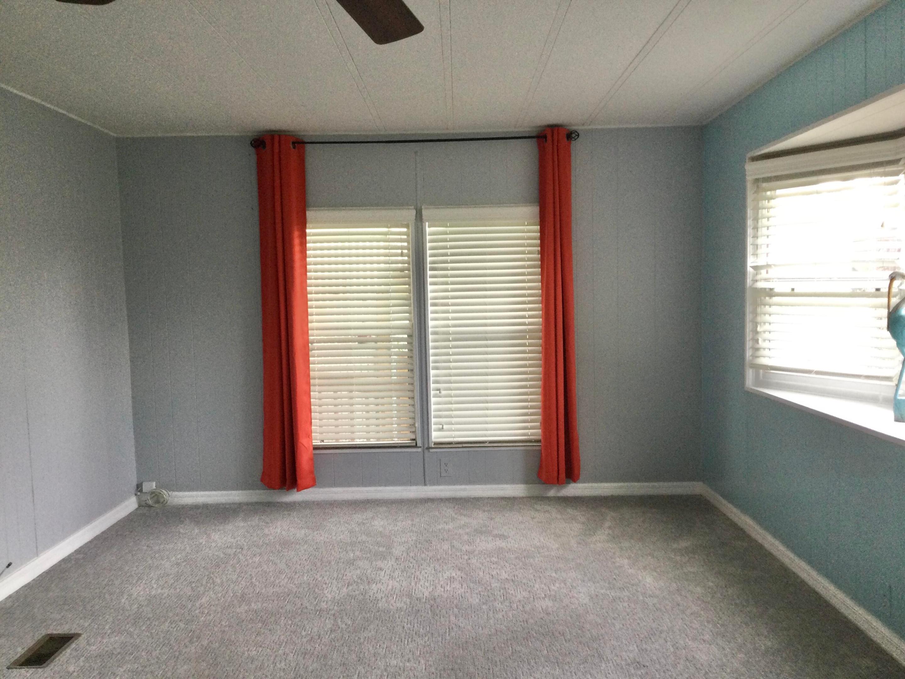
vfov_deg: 45.4
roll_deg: -1.3
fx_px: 810
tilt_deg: -4.2
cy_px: 340
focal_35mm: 31
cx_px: 452
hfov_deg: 58.4
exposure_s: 1/30
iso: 50
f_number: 2.4
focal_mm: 3.3
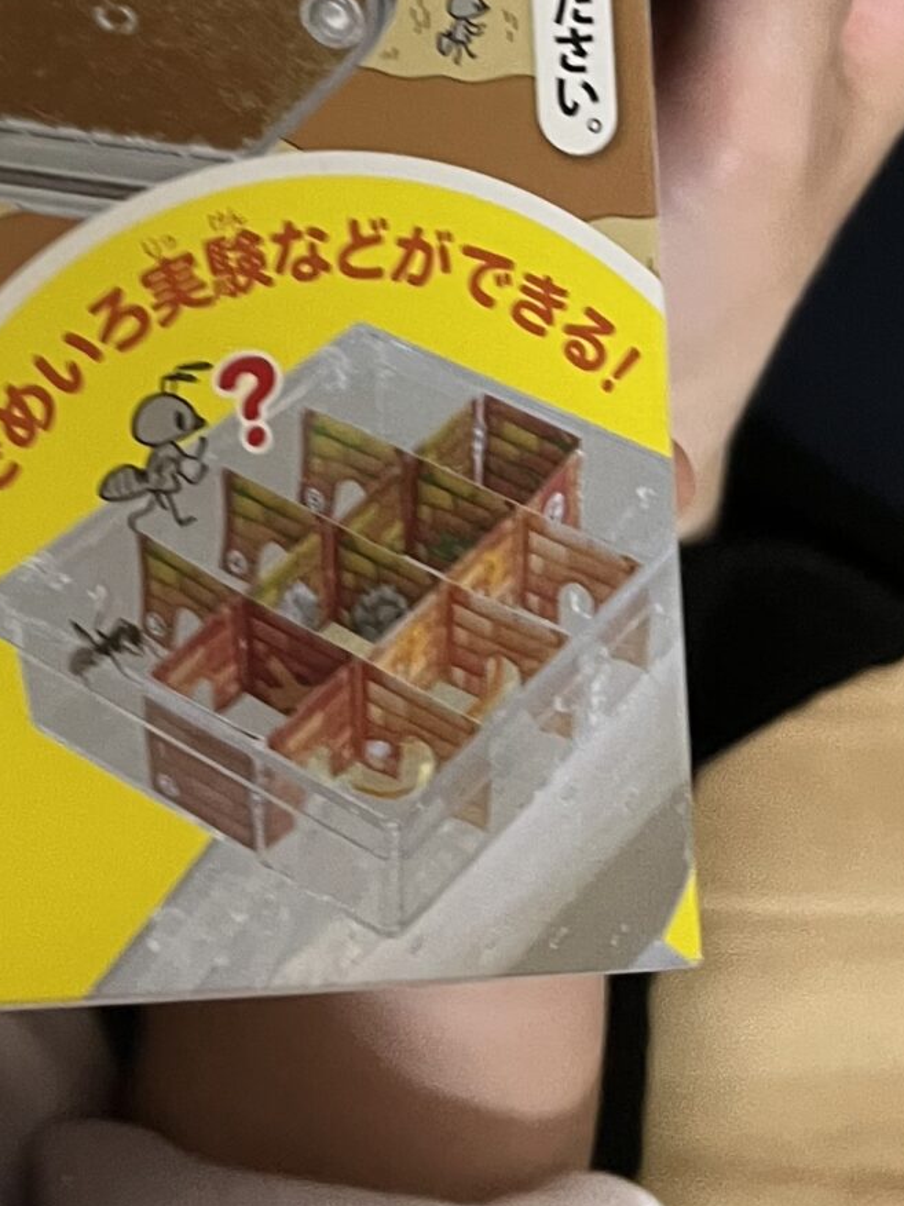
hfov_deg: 17.8
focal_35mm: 76
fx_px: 2646
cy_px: -231
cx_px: -352
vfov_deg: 23.5
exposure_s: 1/60
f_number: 1.6
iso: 250
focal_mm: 5.1
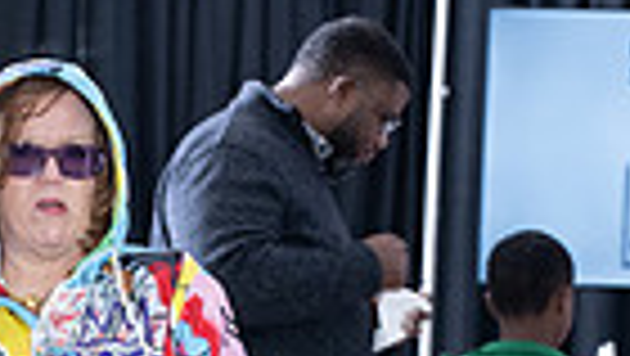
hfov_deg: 6.3
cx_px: 94
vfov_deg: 3.5
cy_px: 843
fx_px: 5734
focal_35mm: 343
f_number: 7.1
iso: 1250
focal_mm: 102
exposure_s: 1/160
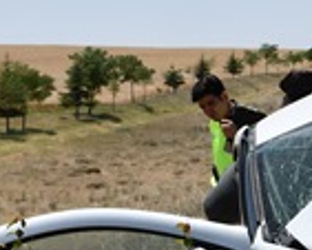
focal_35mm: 204
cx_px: 553
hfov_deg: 9.1
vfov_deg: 7.6
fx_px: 1885
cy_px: 149
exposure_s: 1/400
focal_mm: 32
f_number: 10
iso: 100
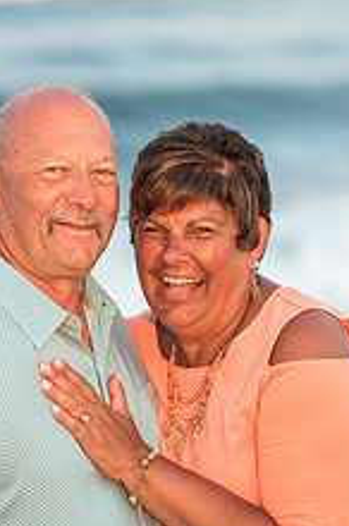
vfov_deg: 6.3
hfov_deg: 4.2
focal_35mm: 328
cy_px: 404
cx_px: 124
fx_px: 4784
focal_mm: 160
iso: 800
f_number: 3.5
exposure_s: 1/1250
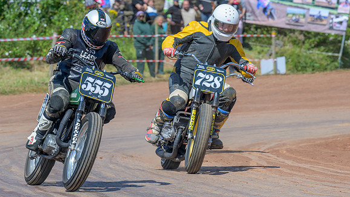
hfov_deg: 6.0
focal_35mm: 362
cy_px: 117
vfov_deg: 3.4
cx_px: 153
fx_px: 3361
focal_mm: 200
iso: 110
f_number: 7.1
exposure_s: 1/400
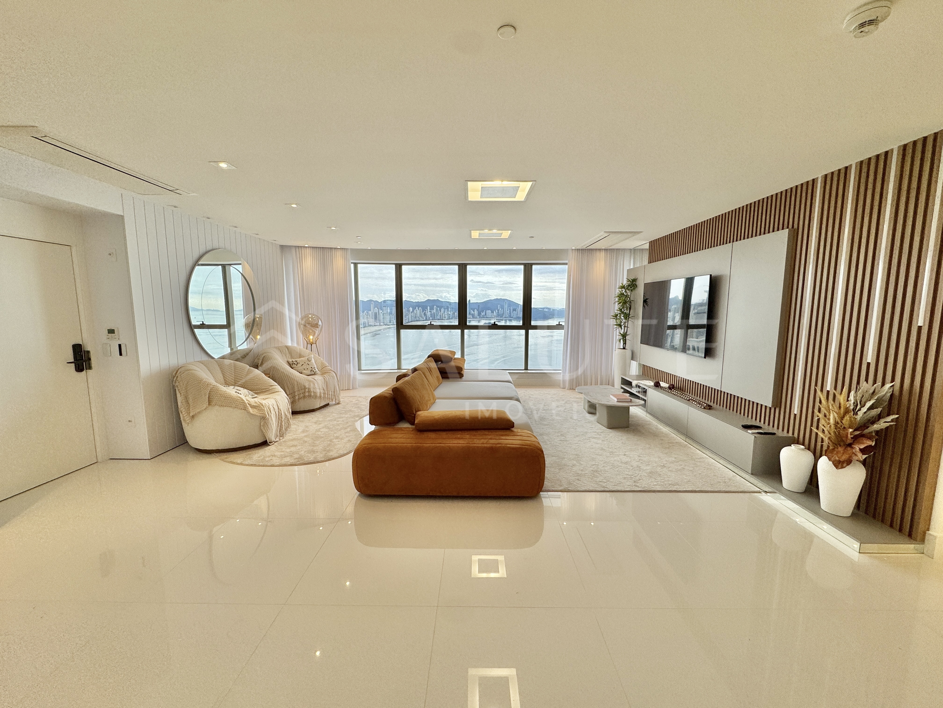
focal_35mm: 14
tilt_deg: -6.5
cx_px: 472
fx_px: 381
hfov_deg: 102.1
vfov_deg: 85.7
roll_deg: +0.6
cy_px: 354
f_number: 2.2
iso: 40
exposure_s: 1/277
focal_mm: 2.22
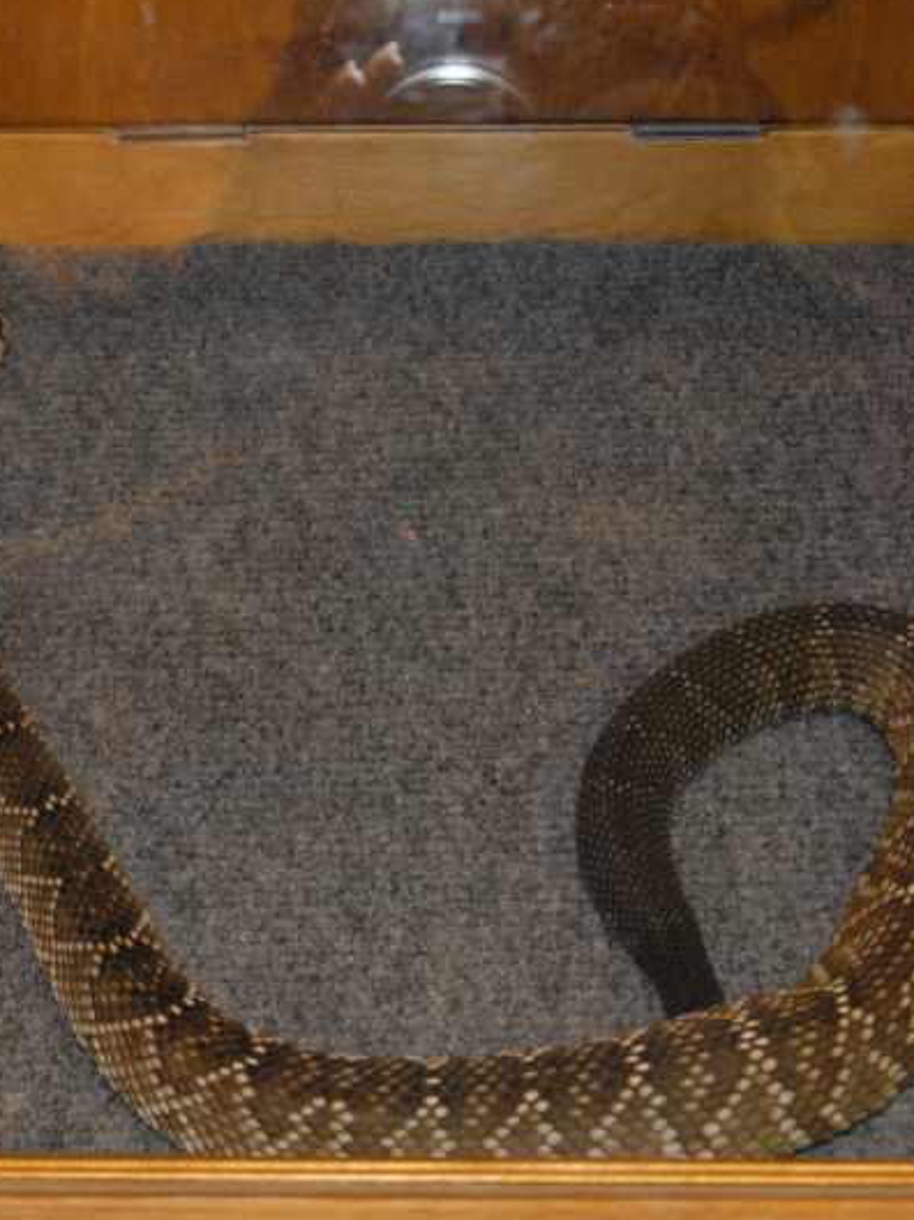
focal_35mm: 70
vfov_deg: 27.8
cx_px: 390
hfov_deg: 21.0
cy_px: 605
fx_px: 2467
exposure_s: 1/30
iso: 1600
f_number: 5.6
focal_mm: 32
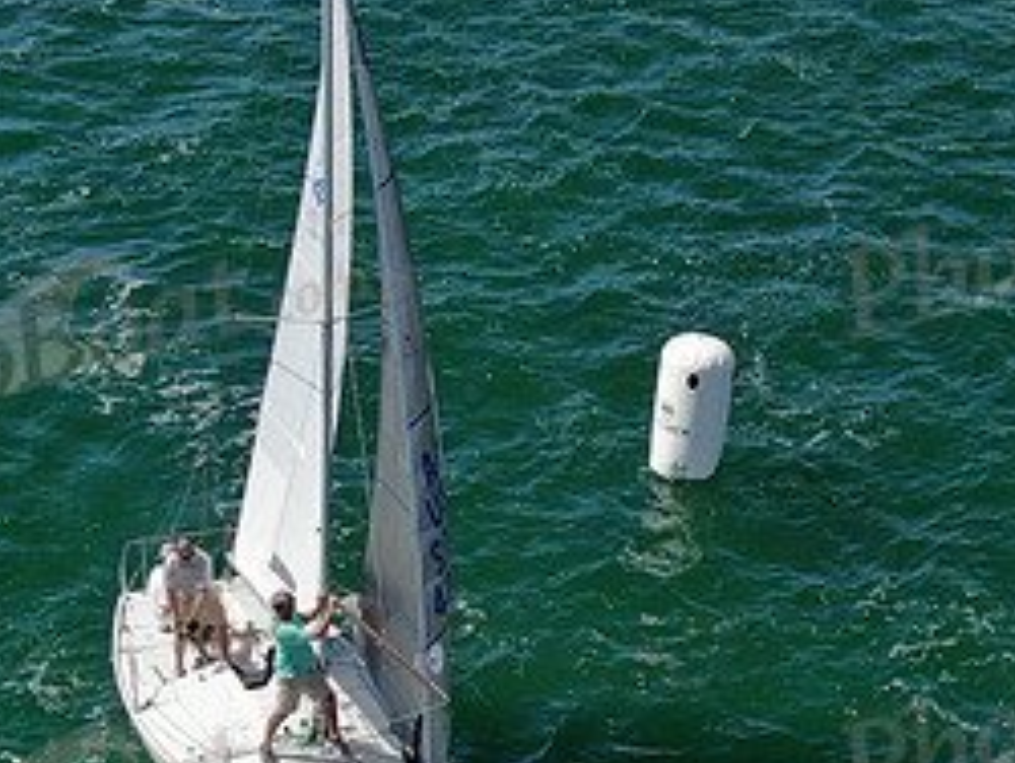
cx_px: 609
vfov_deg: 13.6
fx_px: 3199
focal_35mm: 109
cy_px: 522
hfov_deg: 18.0
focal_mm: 8.42
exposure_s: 1/1000
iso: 100
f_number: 3.8
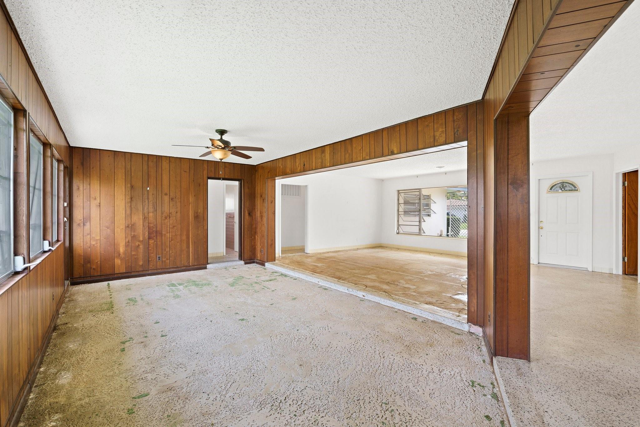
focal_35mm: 16
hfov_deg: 96.7
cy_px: 214
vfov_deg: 73.7
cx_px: 320
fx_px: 284
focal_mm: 16
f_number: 8
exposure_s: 1/10
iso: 500
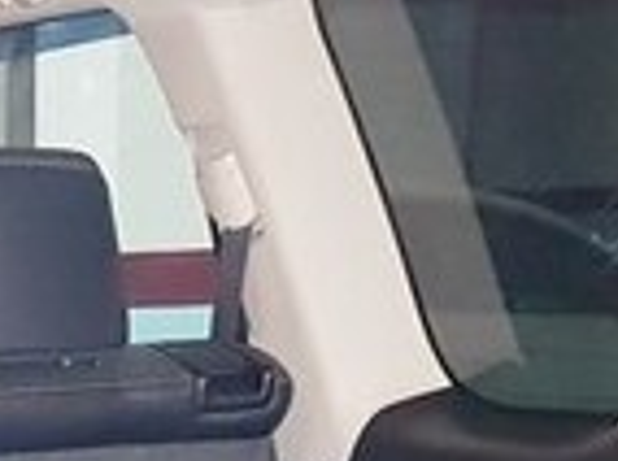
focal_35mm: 121
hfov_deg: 15.6
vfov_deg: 11.1
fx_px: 2157
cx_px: -170
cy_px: 933
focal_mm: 4.2
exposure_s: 1/10
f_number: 1.7
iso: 500
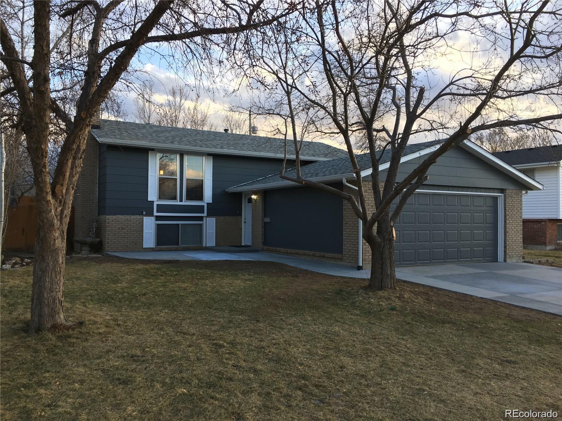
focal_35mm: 29
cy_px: 210
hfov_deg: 61.7
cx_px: 281
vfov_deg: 48.2
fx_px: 471
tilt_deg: +1.9
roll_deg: -1.3
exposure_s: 1/120
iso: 25
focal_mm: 4.15
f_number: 2.2
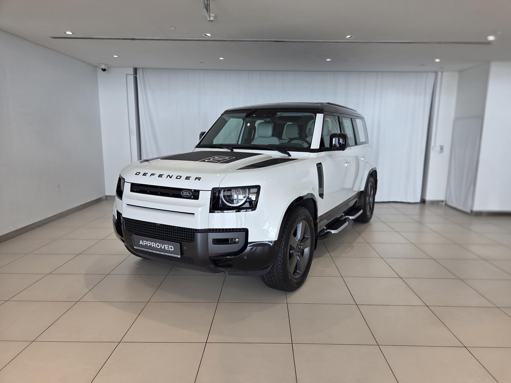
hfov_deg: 73.9
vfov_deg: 58.9
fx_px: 340
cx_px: 256
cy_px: 192
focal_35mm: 23
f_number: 1.8
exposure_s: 1/182
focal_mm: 5.4
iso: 32
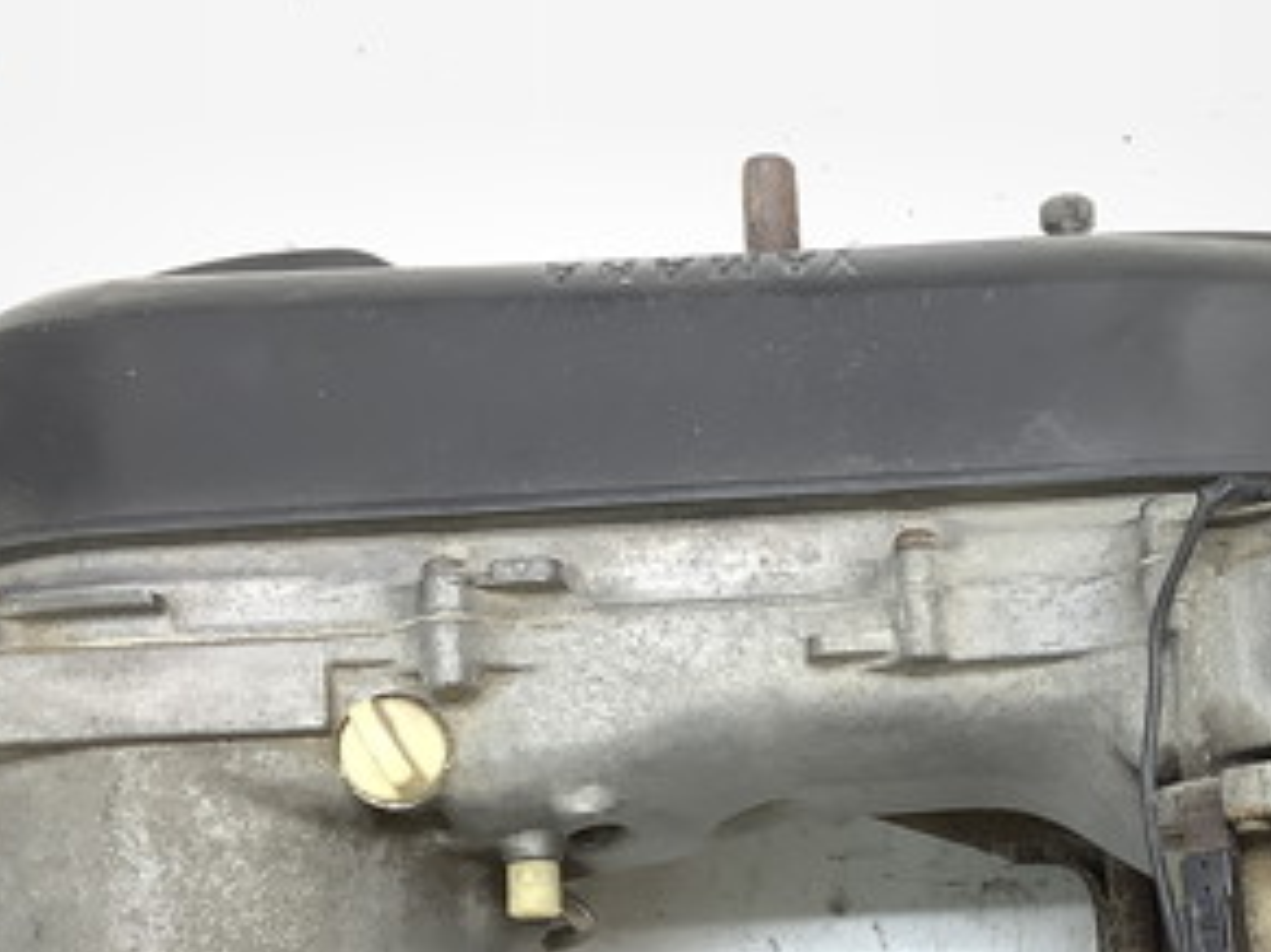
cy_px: 860
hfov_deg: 29.6
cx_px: 1000
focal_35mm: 64
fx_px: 2349
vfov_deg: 22.4
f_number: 2.4
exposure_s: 1/60
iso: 64
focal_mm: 3.3
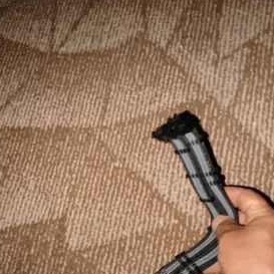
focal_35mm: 35
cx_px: 126
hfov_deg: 47.2
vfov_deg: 47.0
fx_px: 313
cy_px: 160
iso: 1001
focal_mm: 4.09
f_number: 1.6
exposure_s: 1/20
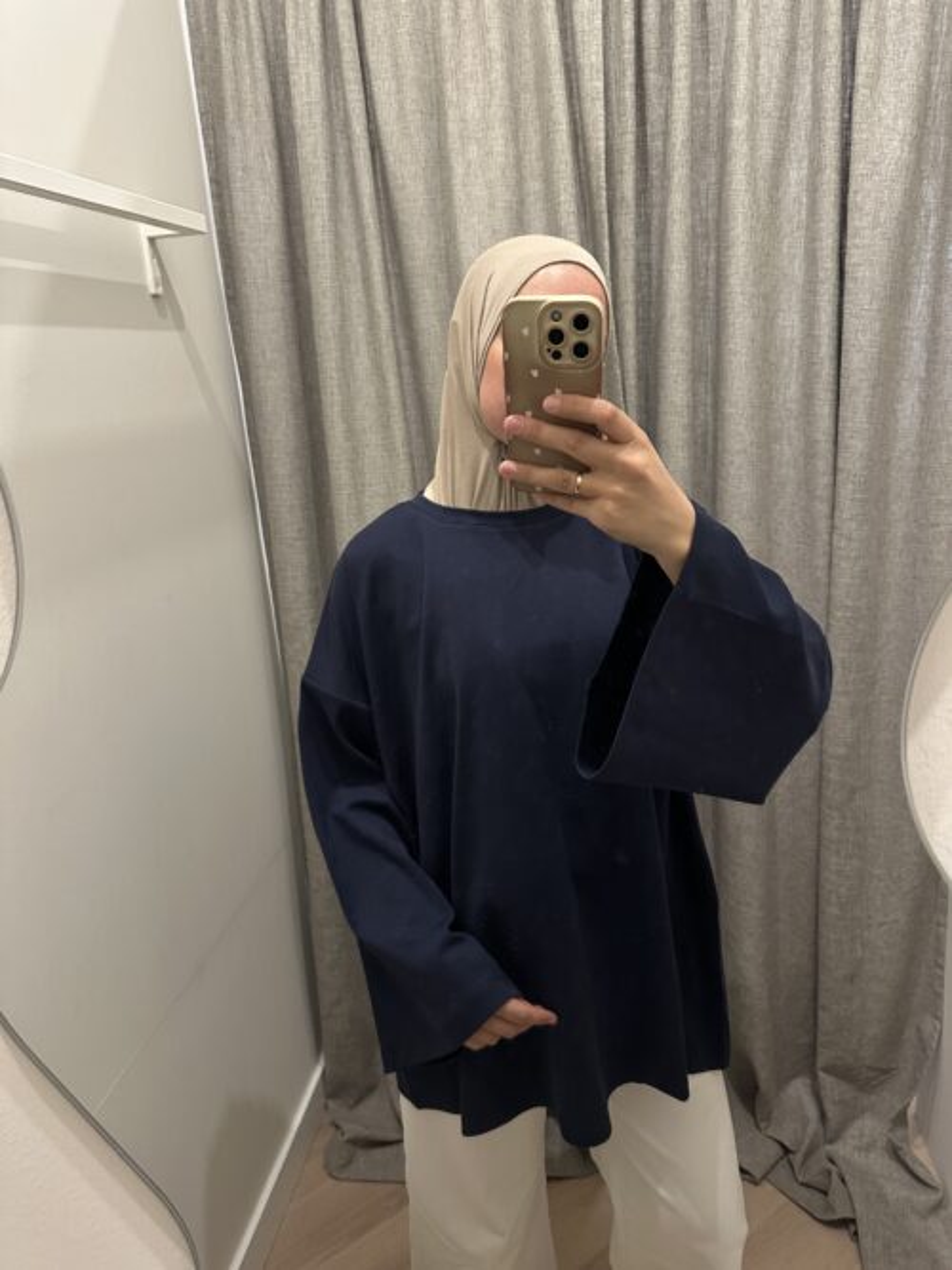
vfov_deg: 71.6
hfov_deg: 56.8
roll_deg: +2.5
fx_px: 880
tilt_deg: -18.0
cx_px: 476
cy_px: 635
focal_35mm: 24
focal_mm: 6.86
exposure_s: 1/60
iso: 500
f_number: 1.78
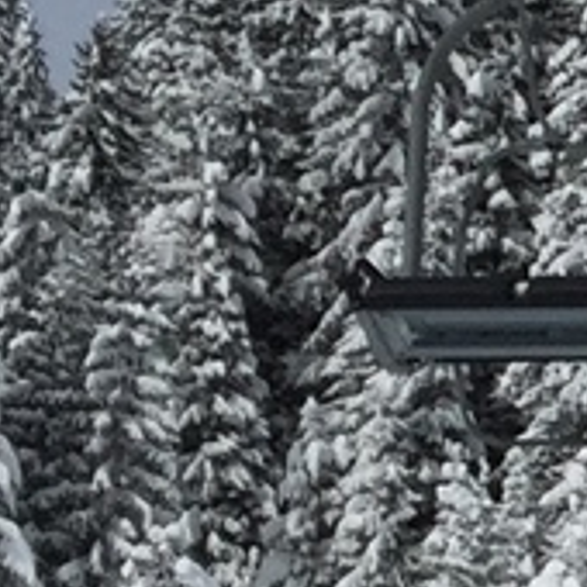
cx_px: 2148
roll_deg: +2.0
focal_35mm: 241
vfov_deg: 7.2
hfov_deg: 6.3
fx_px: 4624
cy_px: 573
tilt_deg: +15.2
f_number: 2.2
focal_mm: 4.15
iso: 32
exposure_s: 1/6623
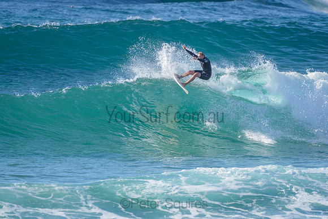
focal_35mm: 613
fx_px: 5584
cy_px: 103
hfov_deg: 3.4
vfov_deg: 2.2
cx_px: 165
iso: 180
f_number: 5.6
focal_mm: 500
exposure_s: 1/2000
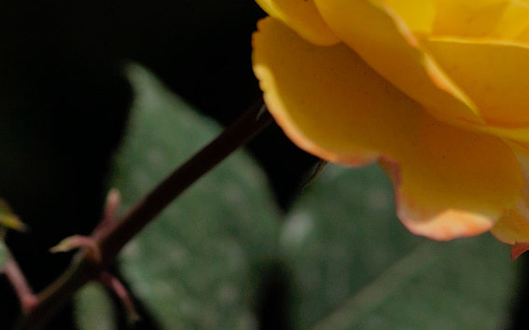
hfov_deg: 8.1
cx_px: 224
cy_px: 24
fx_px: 3733
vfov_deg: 5.1
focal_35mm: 259
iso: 100
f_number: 3.5
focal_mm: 90
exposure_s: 1/4000
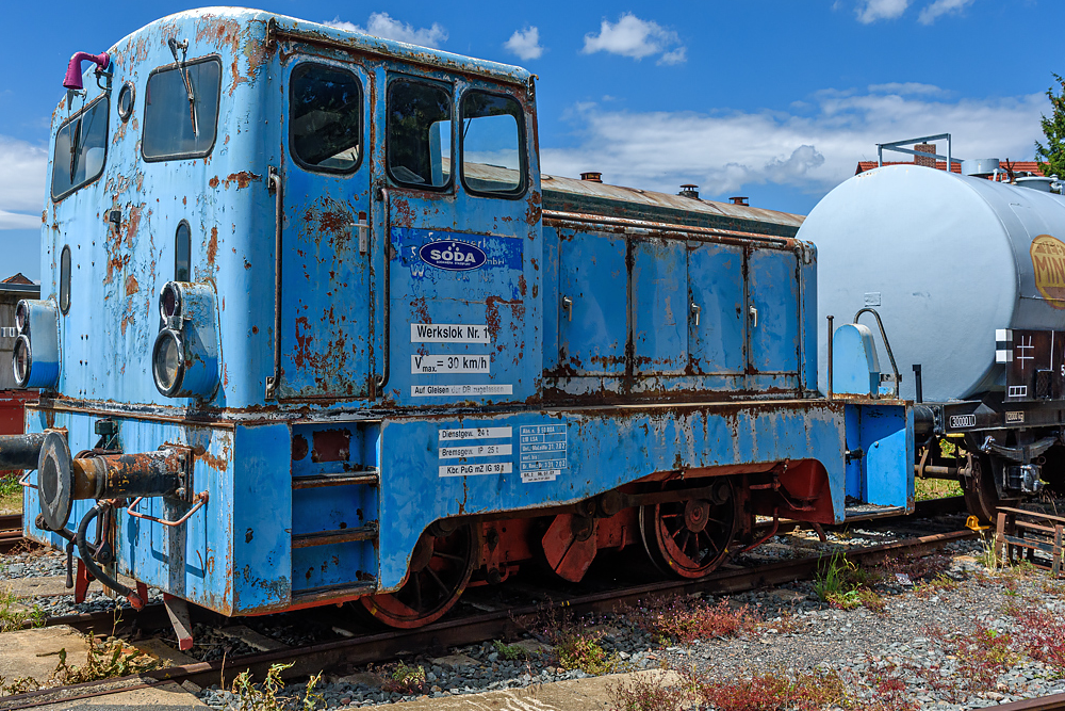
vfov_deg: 36.9
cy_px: 328
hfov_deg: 53.0
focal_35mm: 36
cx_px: 466
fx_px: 1065
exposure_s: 1/1250
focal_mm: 20
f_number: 7.1
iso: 200
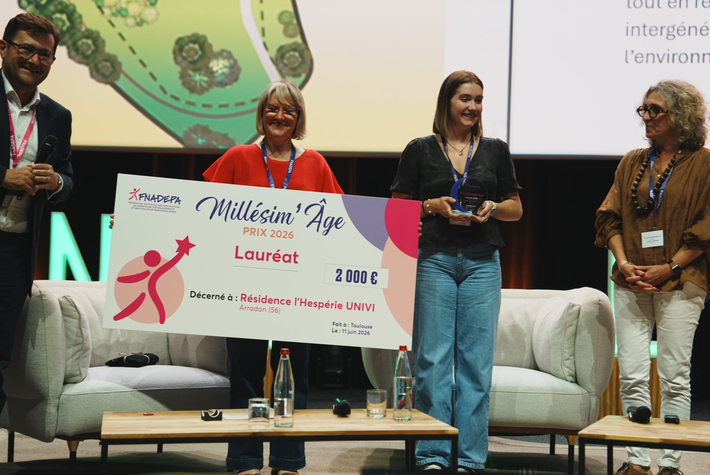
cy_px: 238
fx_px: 1283
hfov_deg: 30.9
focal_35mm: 65
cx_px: 355
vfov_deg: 21.0
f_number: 2.8
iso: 1250
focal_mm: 65
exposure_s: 1/400
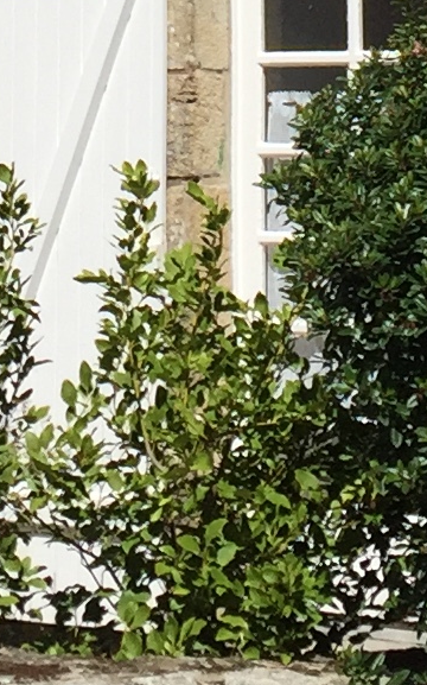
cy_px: -476
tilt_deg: +11.7
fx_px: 3244
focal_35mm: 174
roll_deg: -0.8
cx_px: 155
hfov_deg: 7.5
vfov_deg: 11.3
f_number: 2.2
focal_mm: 4.15
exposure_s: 1/3597
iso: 32
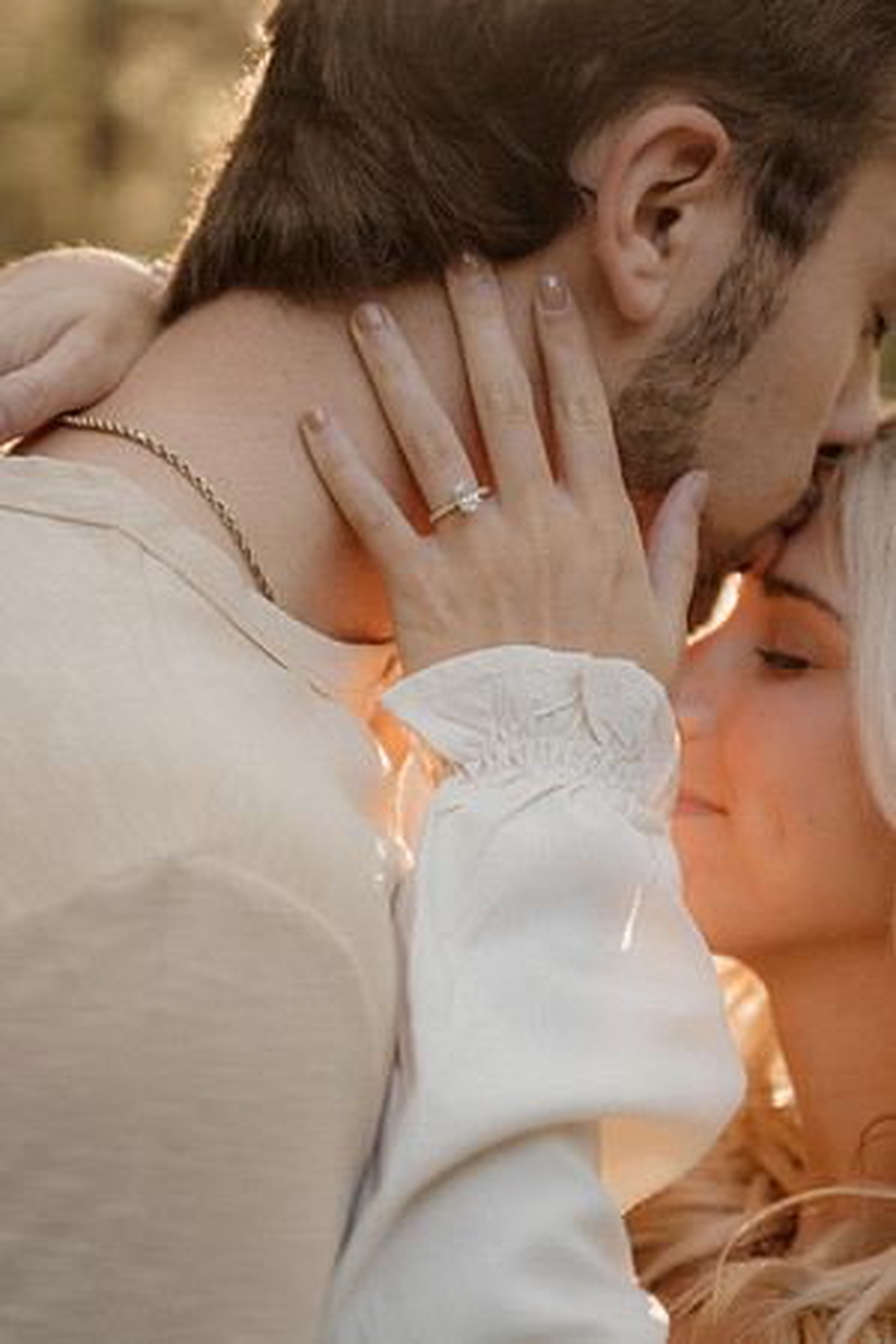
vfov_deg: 19.5
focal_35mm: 105
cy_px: 672
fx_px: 3920
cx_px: 448
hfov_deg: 13.0
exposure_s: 1/125
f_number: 2.8
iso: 500
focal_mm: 70
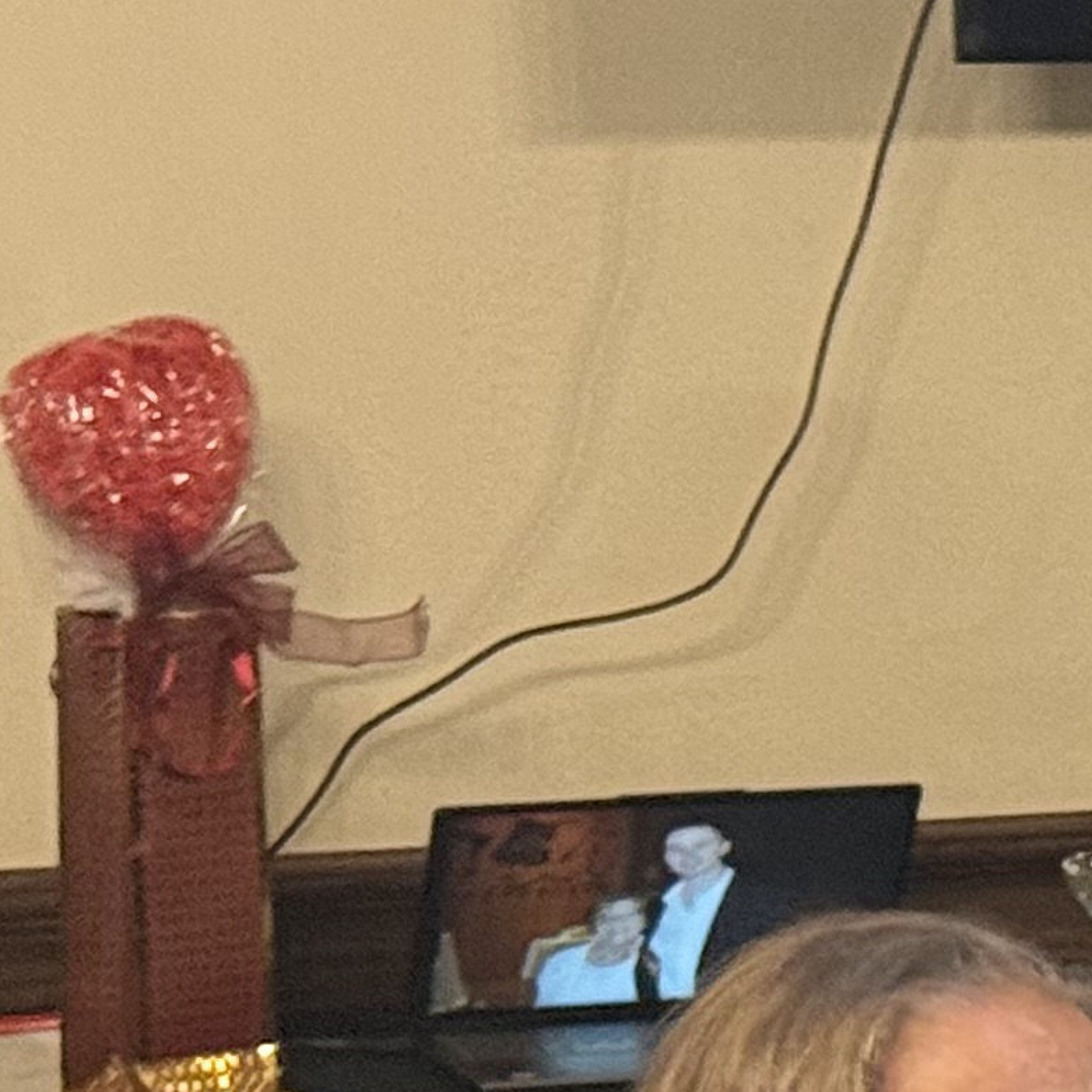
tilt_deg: -12.5
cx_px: 2599
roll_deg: +0.5
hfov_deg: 7.5
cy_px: 1433
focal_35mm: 219
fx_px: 7816
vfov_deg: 7.9
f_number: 1.78
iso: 250
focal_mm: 6.76
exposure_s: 1/40
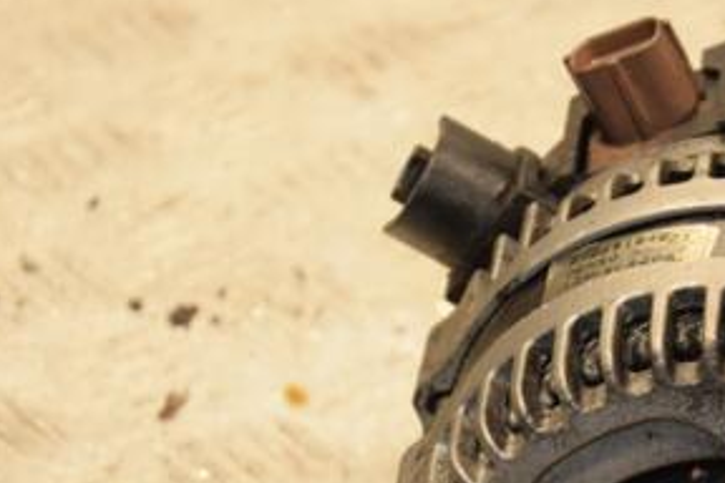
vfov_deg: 5.9
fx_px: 4713
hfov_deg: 8.8
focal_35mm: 234
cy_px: 483
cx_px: 662
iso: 800
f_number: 5.3
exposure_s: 1/125
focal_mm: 75
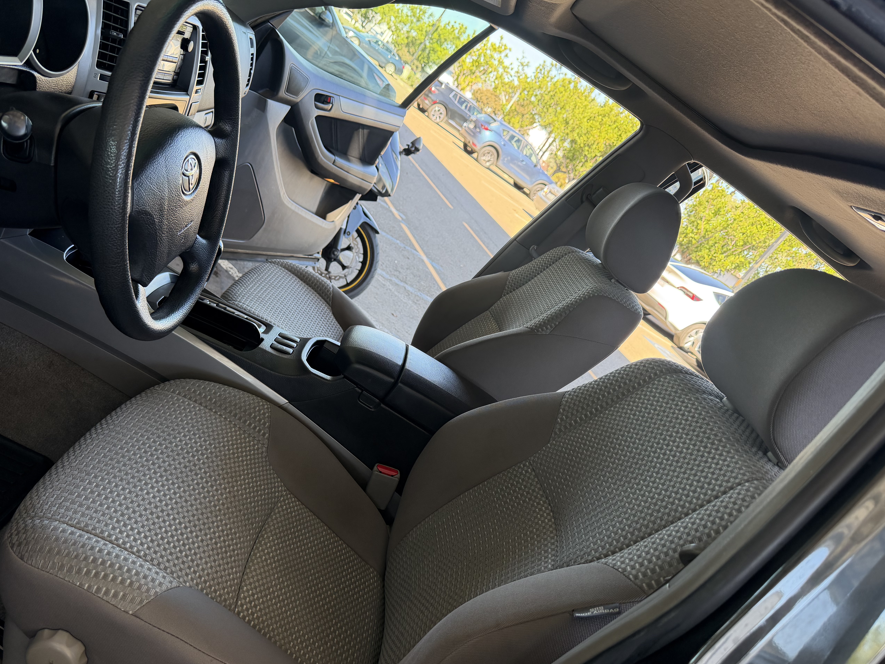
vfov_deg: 51.2
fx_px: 690
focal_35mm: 27
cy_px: 372
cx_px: 408
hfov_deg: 65.2
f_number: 1.78
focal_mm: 6.76
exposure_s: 1/212
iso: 160
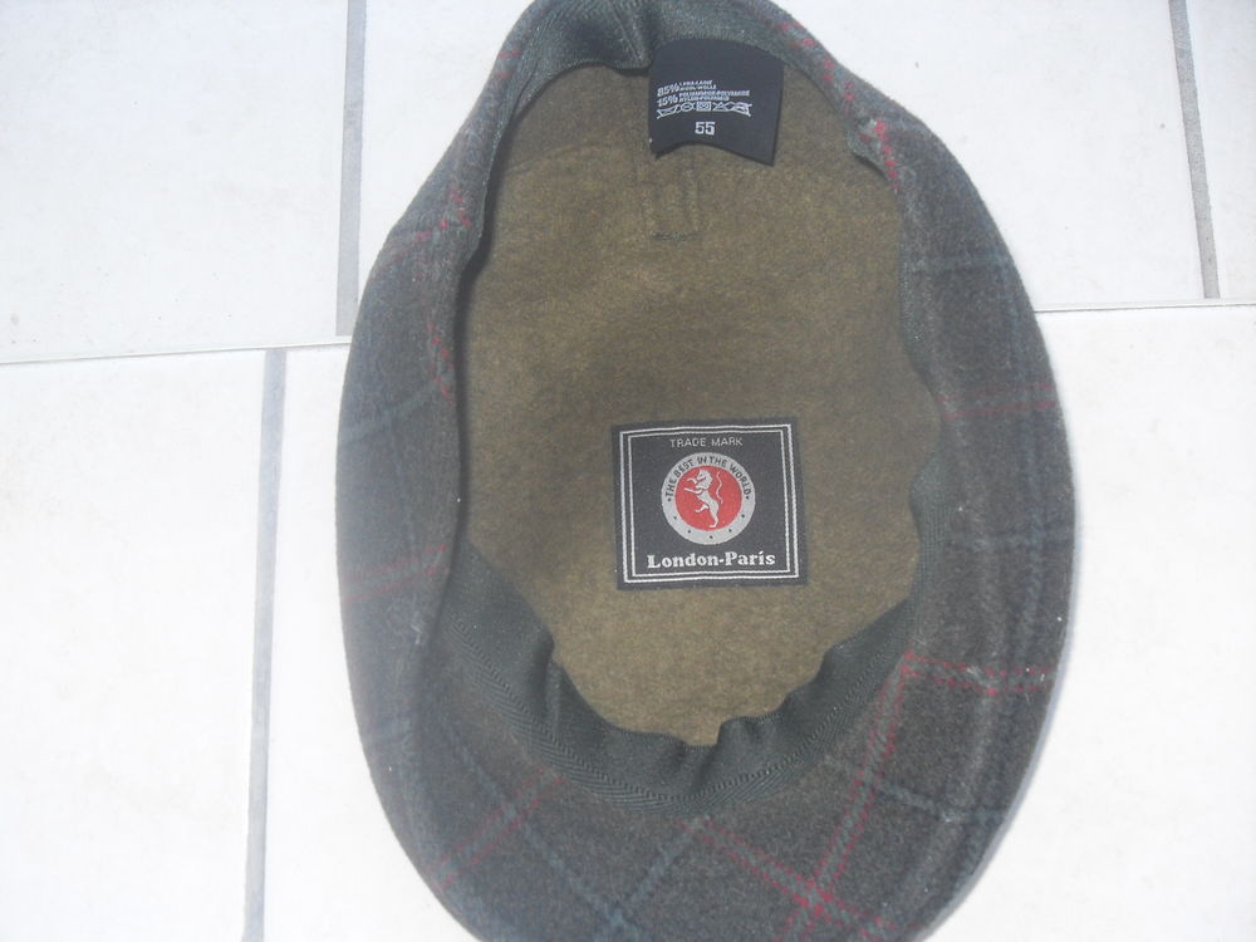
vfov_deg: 38.7
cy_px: 471
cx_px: 628
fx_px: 1343
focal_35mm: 37
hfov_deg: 50.1
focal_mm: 6.3
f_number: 2.8
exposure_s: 1/45
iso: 100
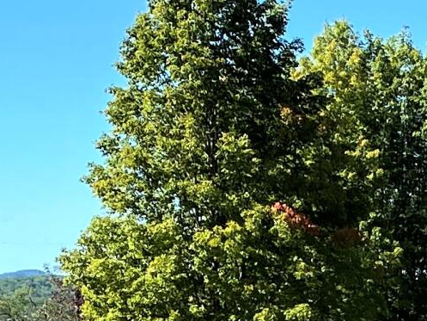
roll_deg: -1.0
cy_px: 810
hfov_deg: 12.4
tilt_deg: -14.2
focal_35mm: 157
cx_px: 459
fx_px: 1937
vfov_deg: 8.5
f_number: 1.8
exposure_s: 1/1447
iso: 32
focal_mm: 4.25
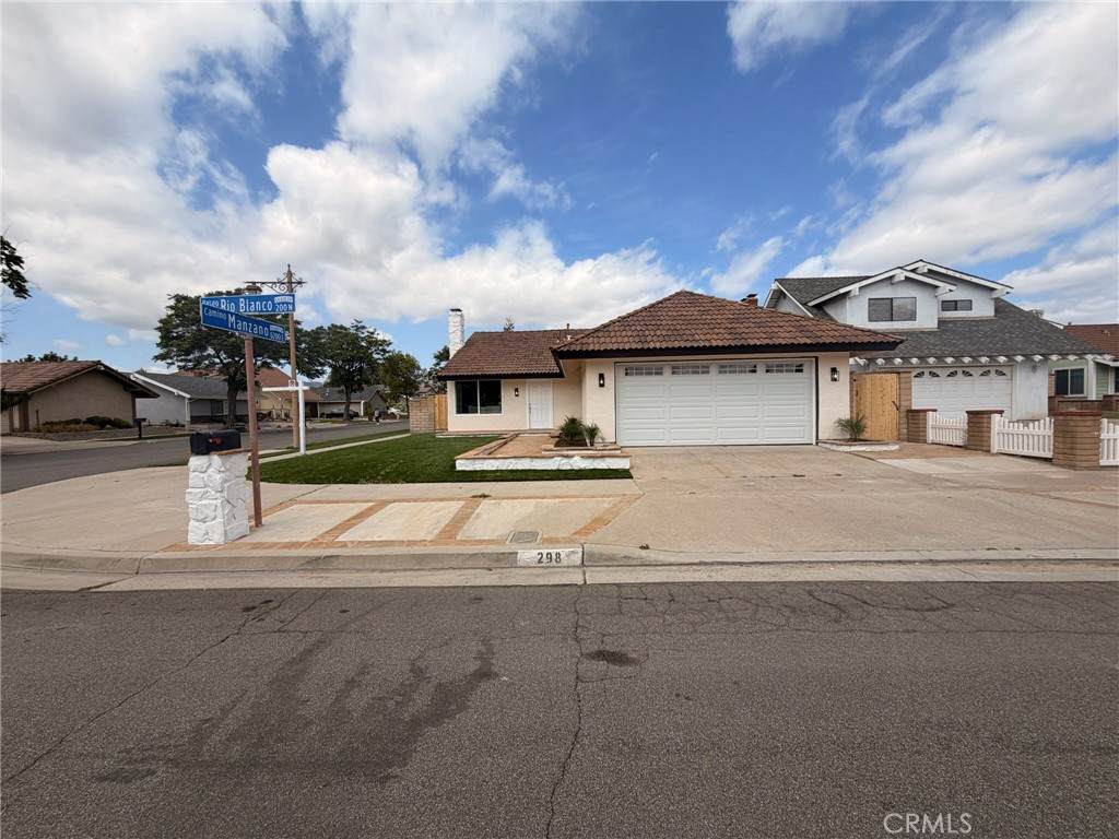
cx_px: 560
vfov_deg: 85.7
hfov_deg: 102.1
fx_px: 453
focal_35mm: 14
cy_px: 420
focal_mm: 2.22
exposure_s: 1/1105
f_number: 2.2
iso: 20
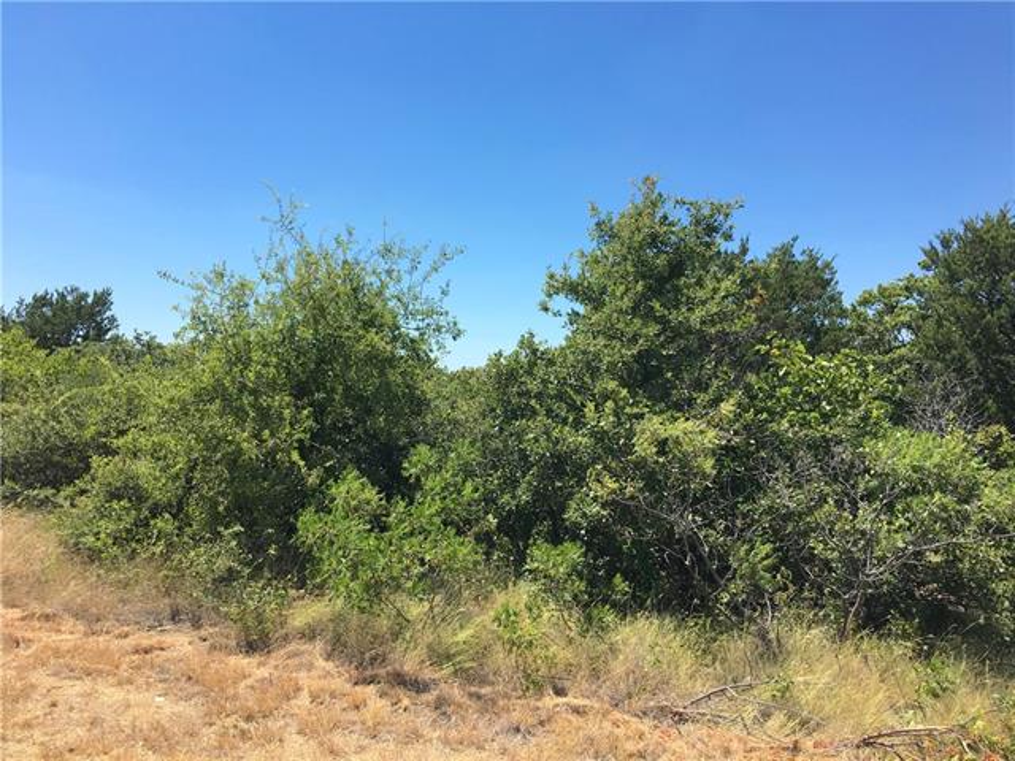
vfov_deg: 48.2
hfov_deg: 61.7
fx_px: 850
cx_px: 508
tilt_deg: -2.4
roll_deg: -2.8
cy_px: 380
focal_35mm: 29
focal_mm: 4.15
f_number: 2.2
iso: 25
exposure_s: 1/1166
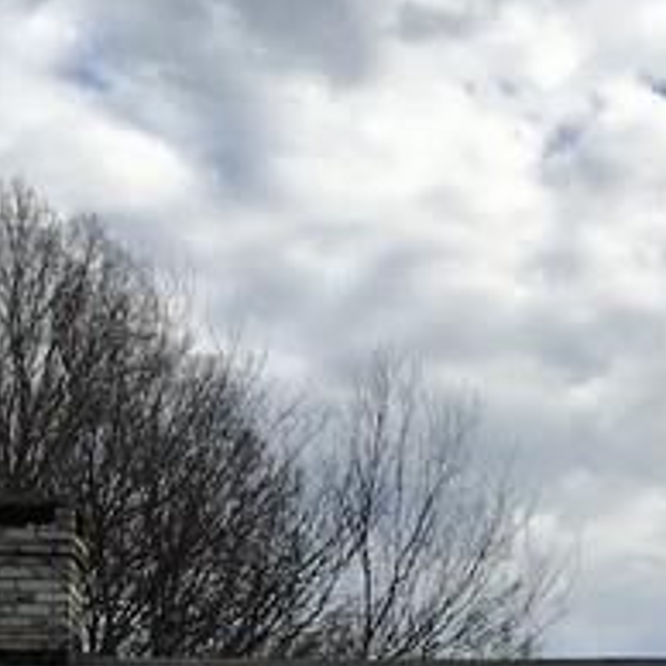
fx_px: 2939
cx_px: 707
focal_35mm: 135
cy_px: 1064
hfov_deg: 12.7
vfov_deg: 12.2
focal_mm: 4.15
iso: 25
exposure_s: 1/1451
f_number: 2.2
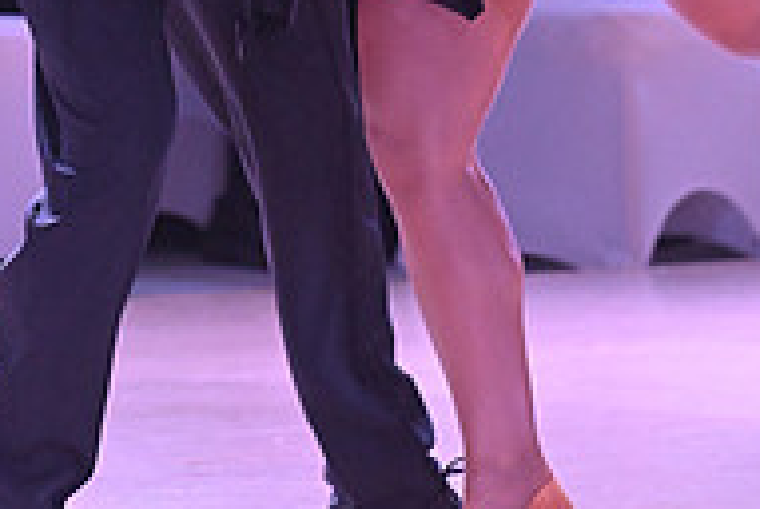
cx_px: 209
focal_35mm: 500
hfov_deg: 4.1
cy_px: -270
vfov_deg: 2.8
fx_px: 10572
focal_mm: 165
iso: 5000
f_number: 5.6
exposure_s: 1/400
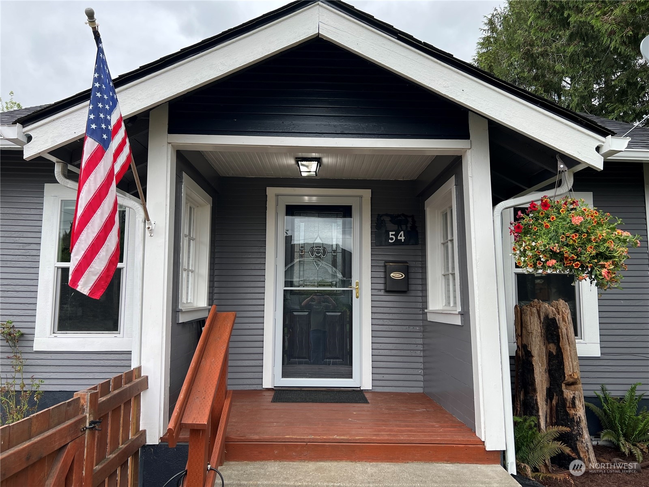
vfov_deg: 53.1
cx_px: 324
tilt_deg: +5.3
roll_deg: -1.1
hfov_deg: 67.3
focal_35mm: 26
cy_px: 244
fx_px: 487
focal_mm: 5.7
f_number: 1.5
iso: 50
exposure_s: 1/965
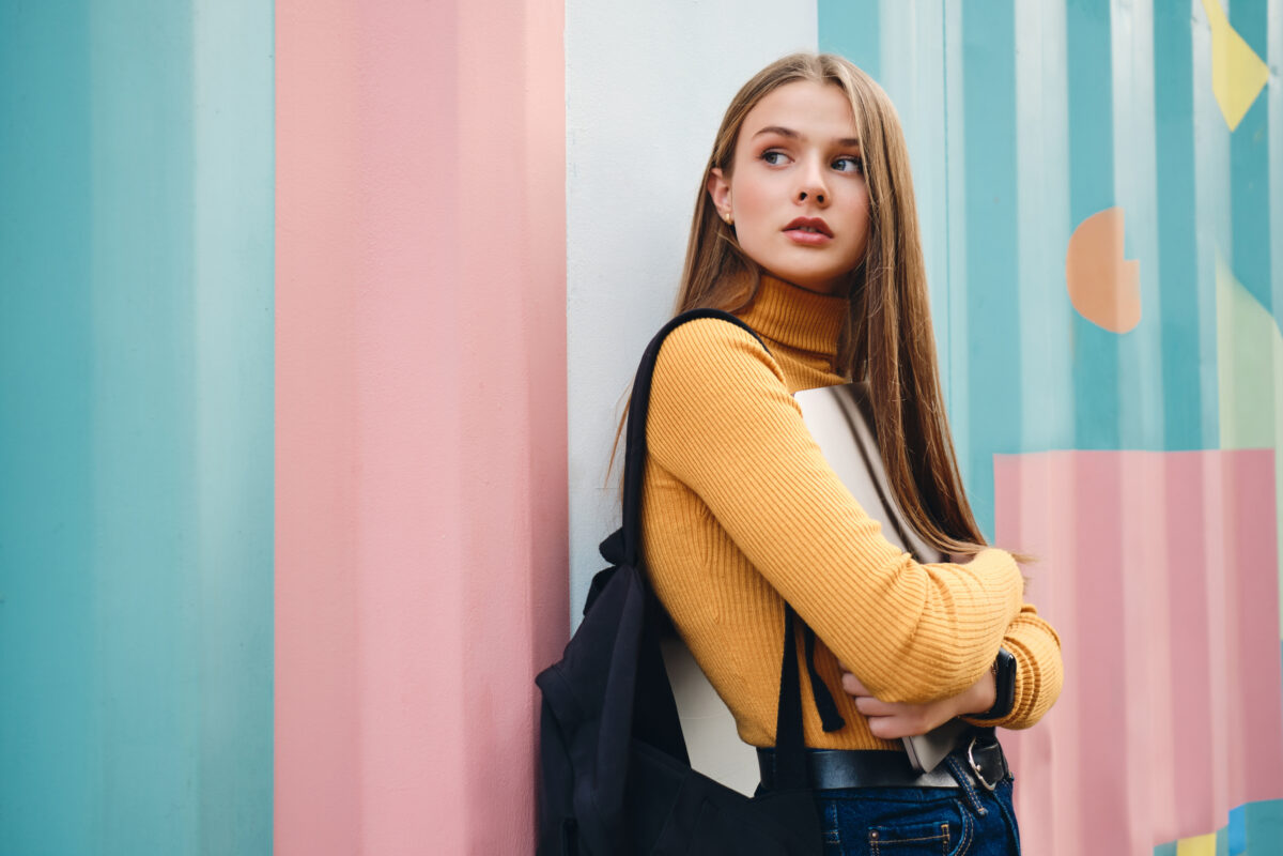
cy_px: 428
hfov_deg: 54.4
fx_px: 1247
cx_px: 642
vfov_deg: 37.9
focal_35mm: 35
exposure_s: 1/400
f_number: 2.2
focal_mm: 23
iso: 200
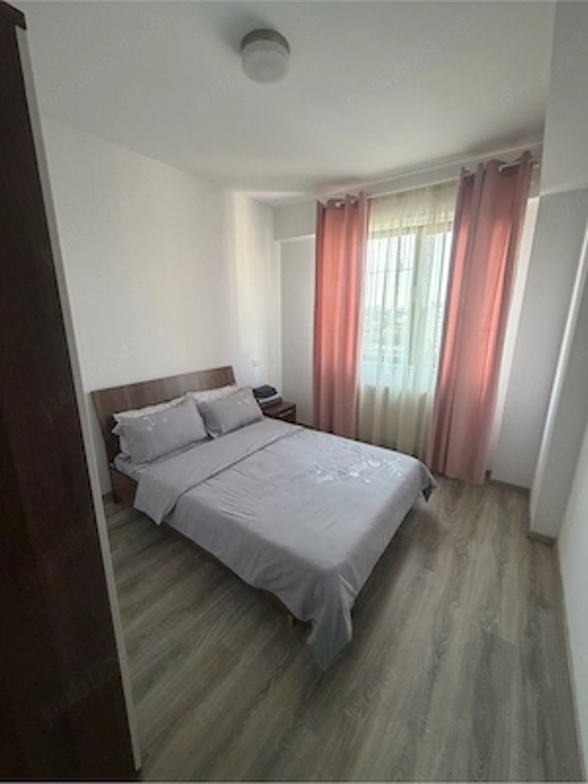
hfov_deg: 85.7
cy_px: 392
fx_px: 317
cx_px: 294
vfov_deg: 102.1
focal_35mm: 14
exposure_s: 1/117
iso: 320
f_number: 2.2
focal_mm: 2.22
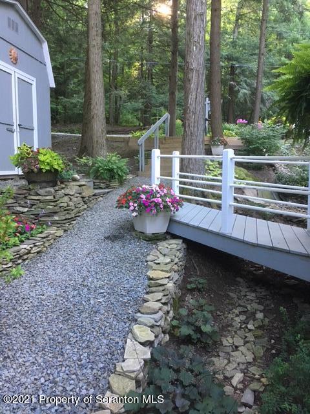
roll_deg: -0.2
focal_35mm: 29
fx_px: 346
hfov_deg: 48.2
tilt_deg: -6.9
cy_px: 207
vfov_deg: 61.7
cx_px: 155
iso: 125
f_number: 2.2
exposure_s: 1/30
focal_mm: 4.15
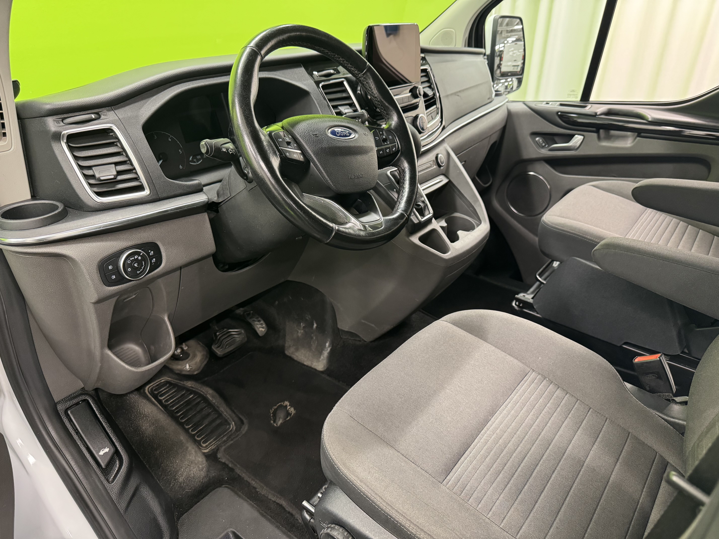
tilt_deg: -27.7
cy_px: 270
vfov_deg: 56.8
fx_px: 498
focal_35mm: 24
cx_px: 360
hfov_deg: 71.6
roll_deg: -1.4
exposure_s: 1/50
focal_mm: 6.76
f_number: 1.78
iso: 500
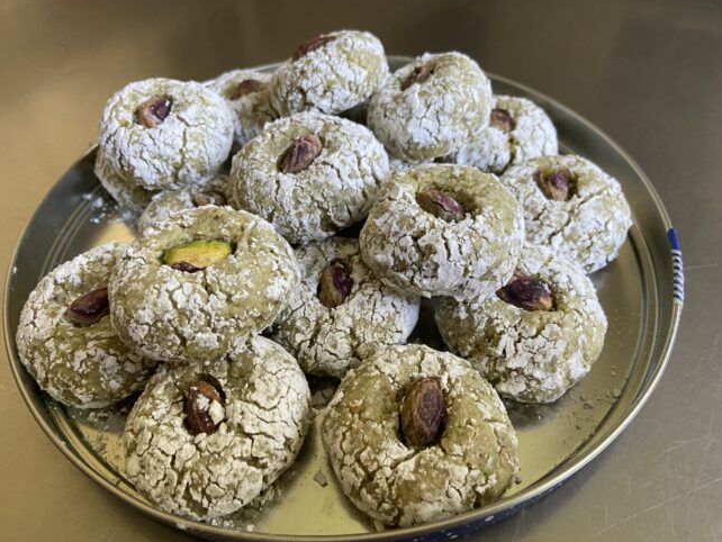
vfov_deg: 51.4
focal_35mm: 27
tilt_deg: -47.4
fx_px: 563
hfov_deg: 65.3
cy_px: 267
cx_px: 356
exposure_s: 1/60
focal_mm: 4.25
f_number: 1.8
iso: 200
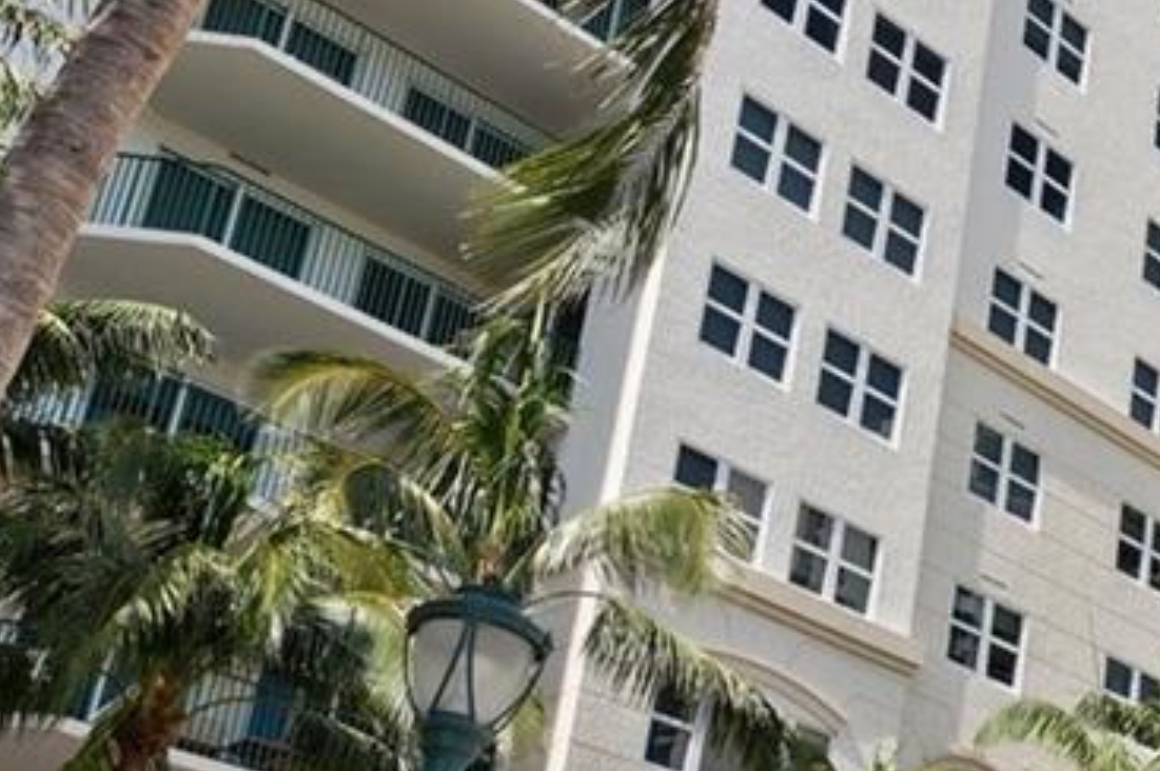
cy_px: 820
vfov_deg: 21.2
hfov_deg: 27.0
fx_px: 1964
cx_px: 1555
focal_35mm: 61
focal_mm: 14
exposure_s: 1/320
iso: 200
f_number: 8
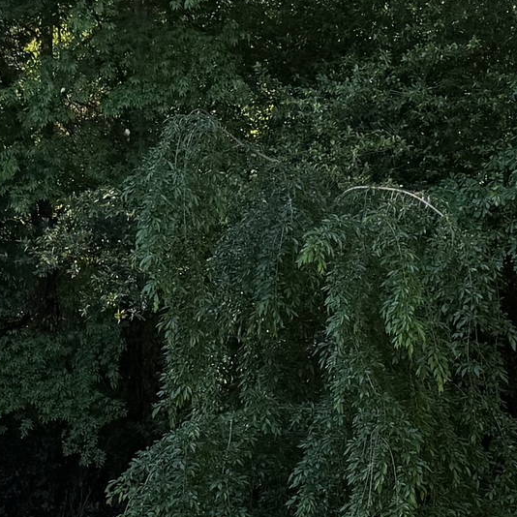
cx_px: 485
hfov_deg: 14.1
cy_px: 492
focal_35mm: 122
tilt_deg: -2.4
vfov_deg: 14.1
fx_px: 2061
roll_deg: -2.0
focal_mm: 6.76
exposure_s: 1/1018
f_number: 1.78
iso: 80
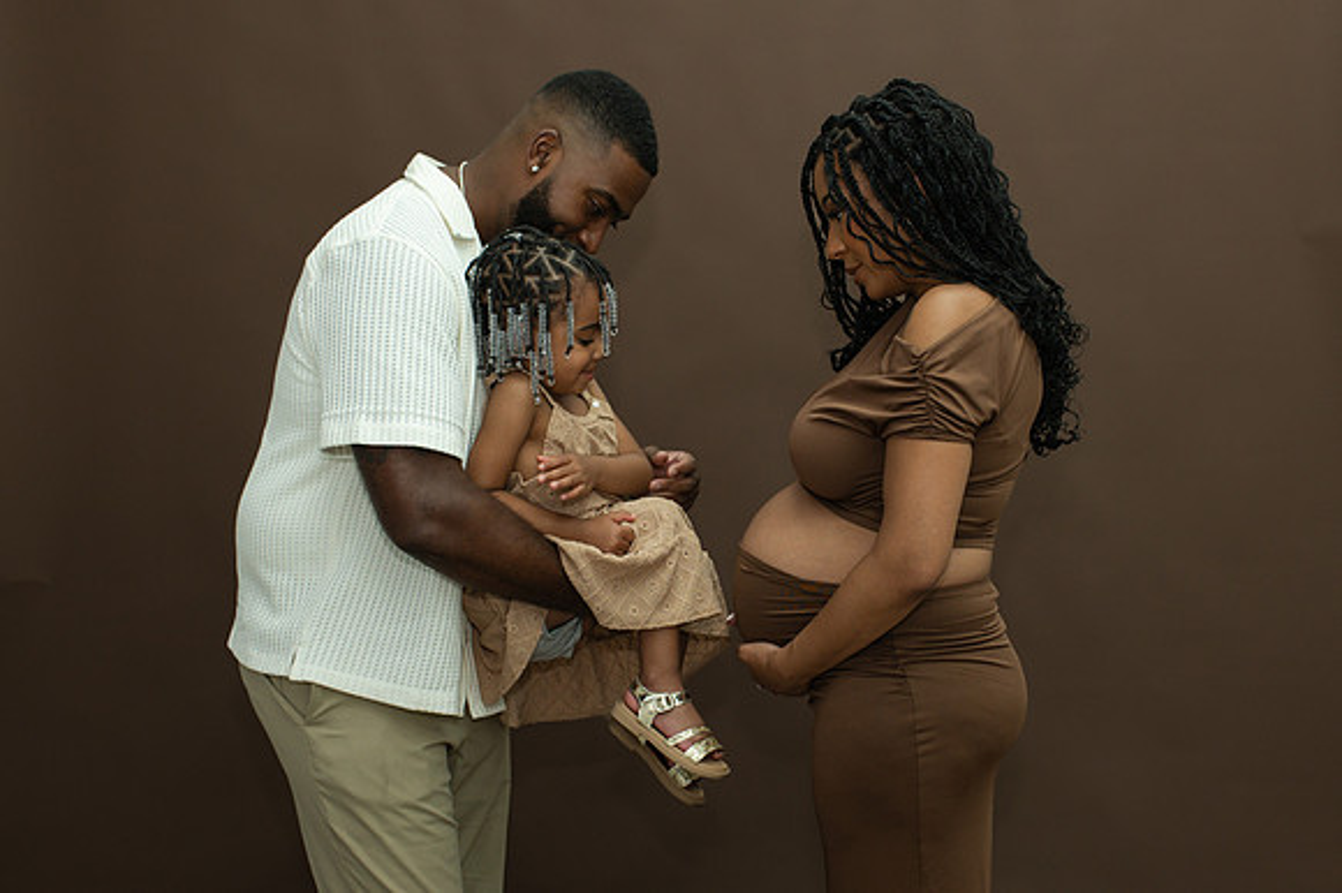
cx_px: 732
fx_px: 1781
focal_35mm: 48
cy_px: 514
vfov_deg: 28.1
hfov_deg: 41.3
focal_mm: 35
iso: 1000
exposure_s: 1/200
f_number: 5
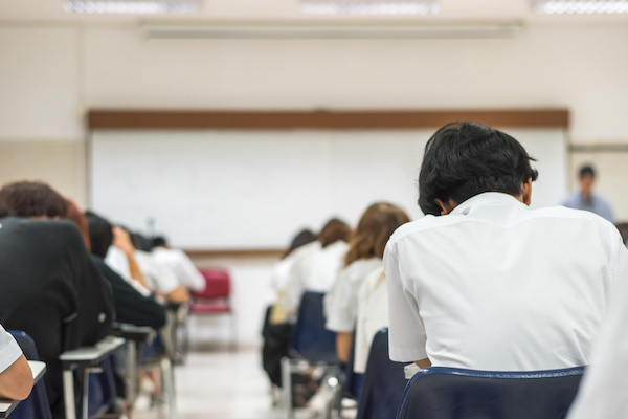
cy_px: 210
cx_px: 314
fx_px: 1308
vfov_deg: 18.2
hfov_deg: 27.0
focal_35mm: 75
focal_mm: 50
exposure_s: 1/160
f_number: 2.8
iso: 500
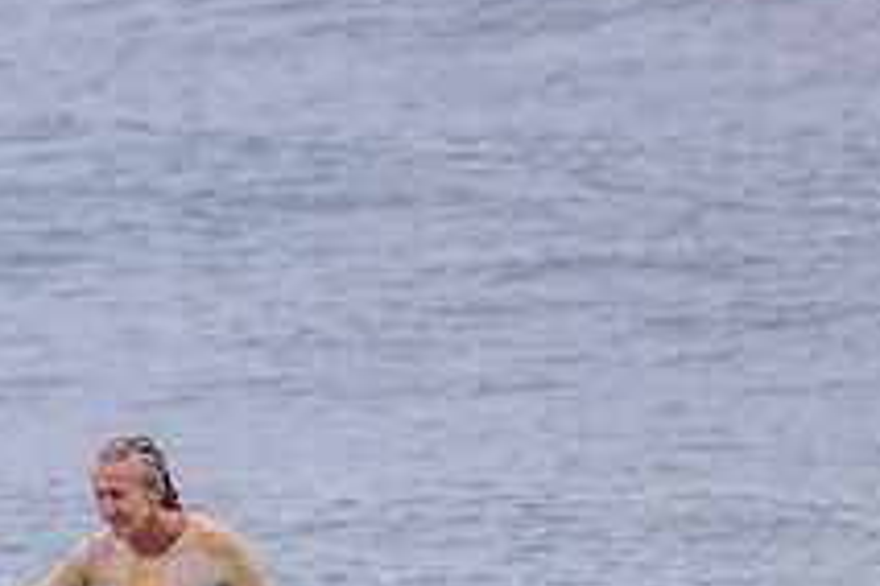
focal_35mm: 2176
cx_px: -140
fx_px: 53187
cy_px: 737
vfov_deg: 0.6
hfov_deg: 0.9
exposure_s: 1/2000
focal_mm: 800
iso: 1600
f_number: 11
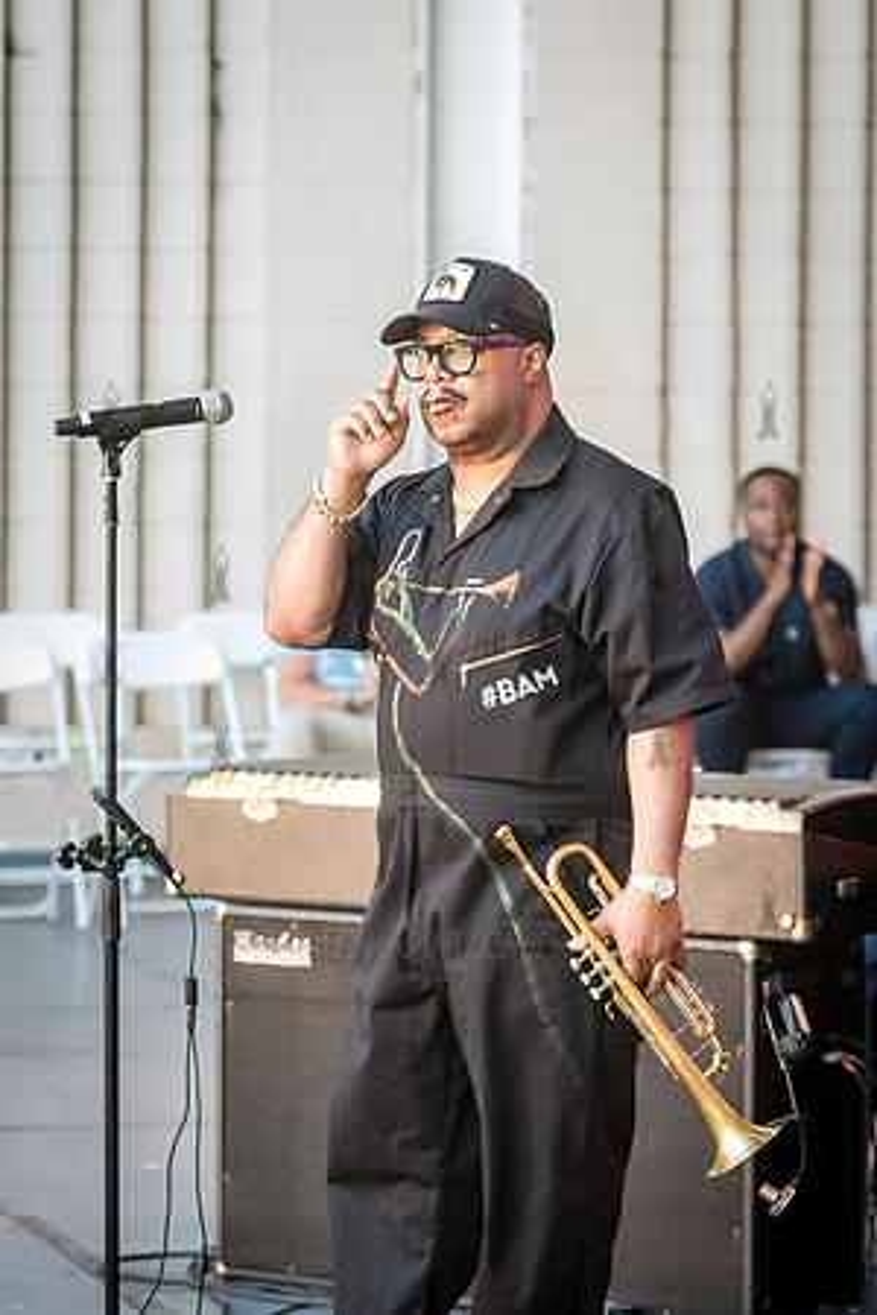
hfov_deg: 7.8
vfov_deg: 11.6
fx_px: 6457
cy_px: 546
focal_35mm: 177
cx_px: 394
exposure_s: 1/400
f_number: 4
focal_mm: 100
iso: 3200
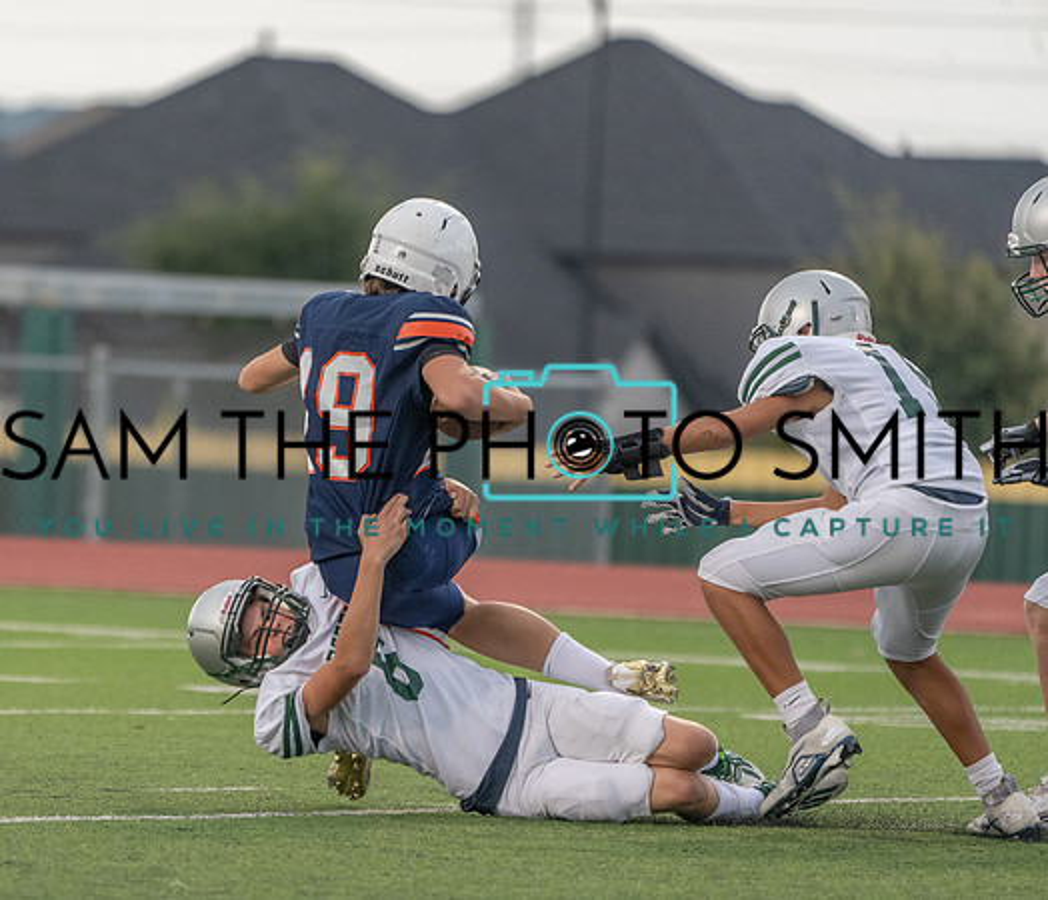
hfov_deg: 3.7
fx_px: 16262
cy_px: 488
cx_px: 316
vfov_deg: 3.2
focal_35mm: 509
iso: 3200
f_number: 5.6
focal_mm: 400
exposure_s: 1/1000
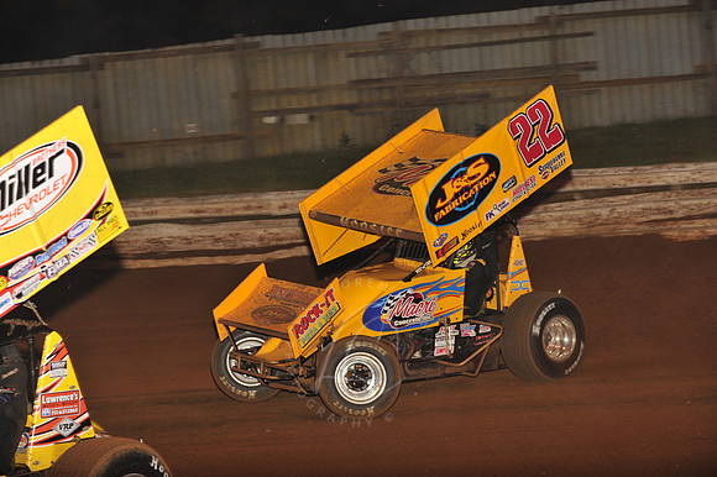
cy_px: 238
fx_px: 2488
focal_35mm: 125
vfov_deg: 11.0
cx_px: 358
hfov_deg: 16.4
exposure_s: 1/320
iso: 1000
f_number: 7.1
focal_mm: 125
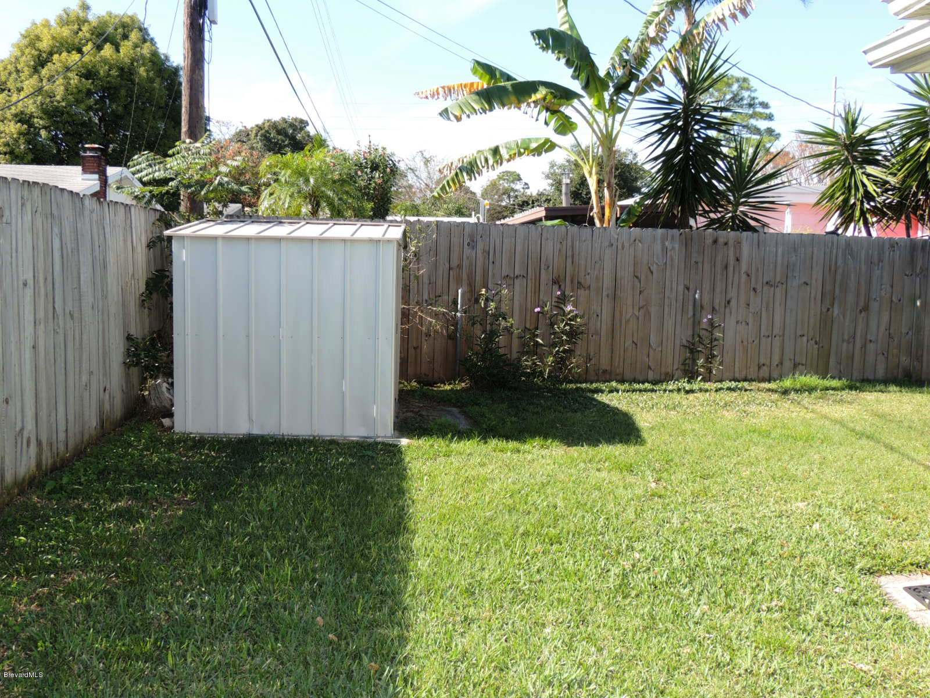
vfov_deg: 42.9
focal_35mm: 33
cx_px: 465
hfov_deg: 55.4
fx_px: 887
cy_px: 349
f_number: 3.2
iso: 100
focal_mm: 5.8
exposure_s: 1/400
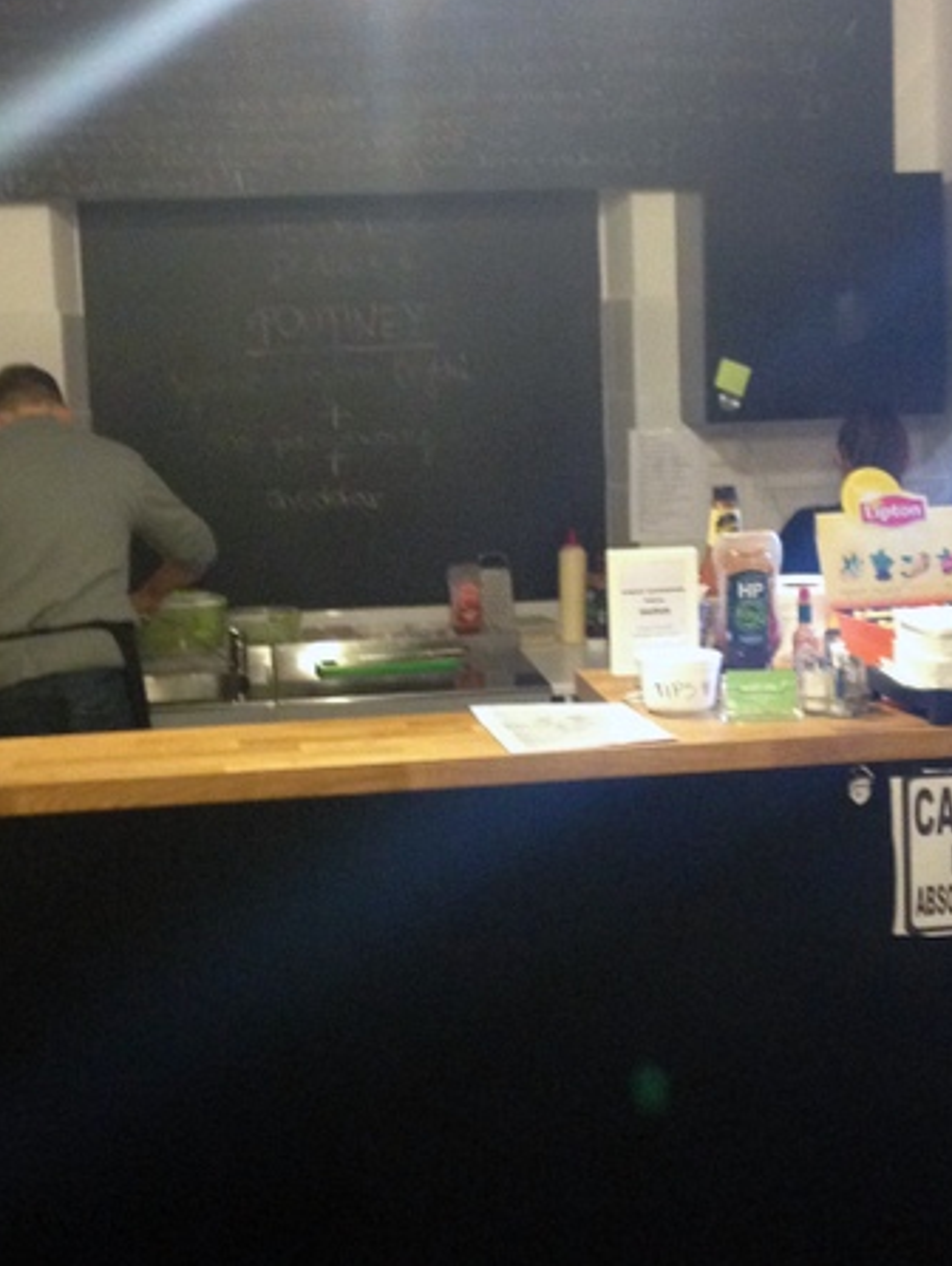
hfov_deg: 24.8
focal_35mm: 59
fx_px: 2160
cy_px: 589
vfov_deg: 32.7
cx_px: 524
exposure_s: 1/15
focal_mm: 4.12
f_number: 2.4
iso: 400
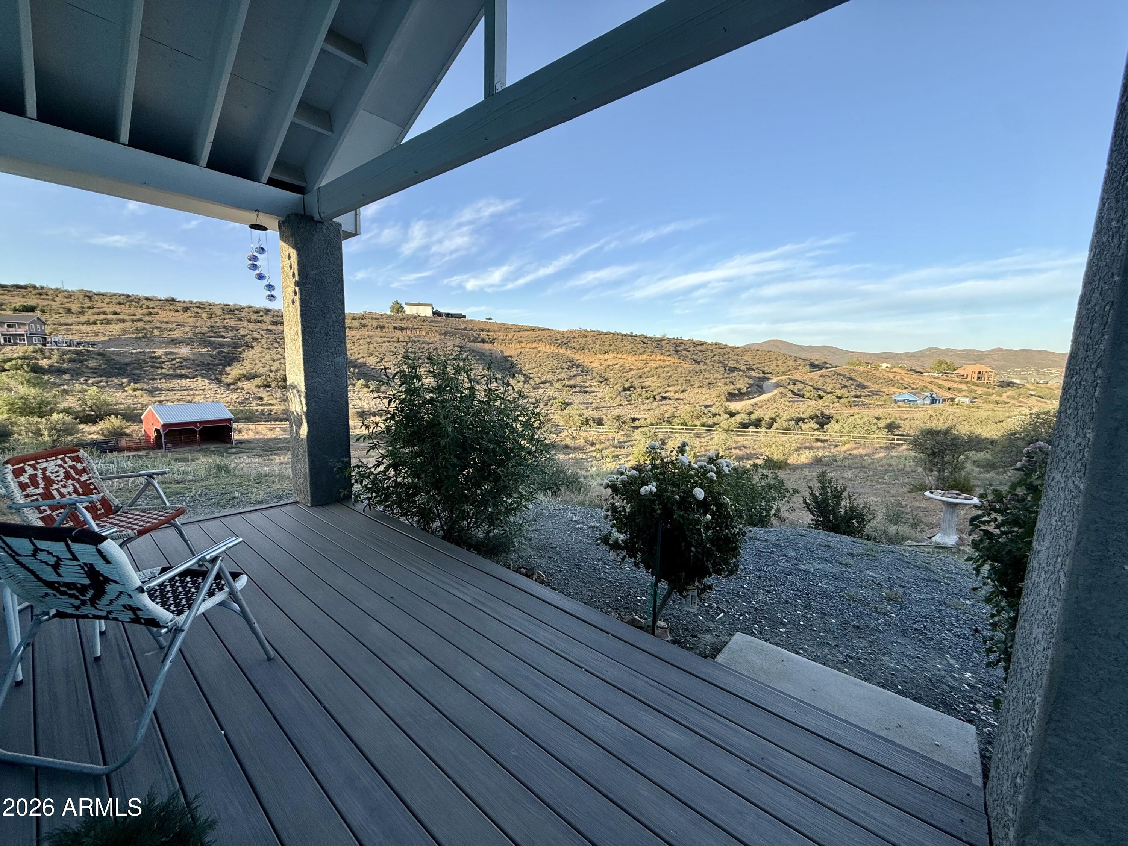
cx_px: 564
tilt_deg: -7.6
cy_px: 423
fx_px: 456
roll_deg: -1.5
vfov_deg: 85.7
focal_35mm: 14
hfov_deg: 102.1
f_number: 2.2
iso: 50
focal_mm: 2.22
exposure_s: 1/479
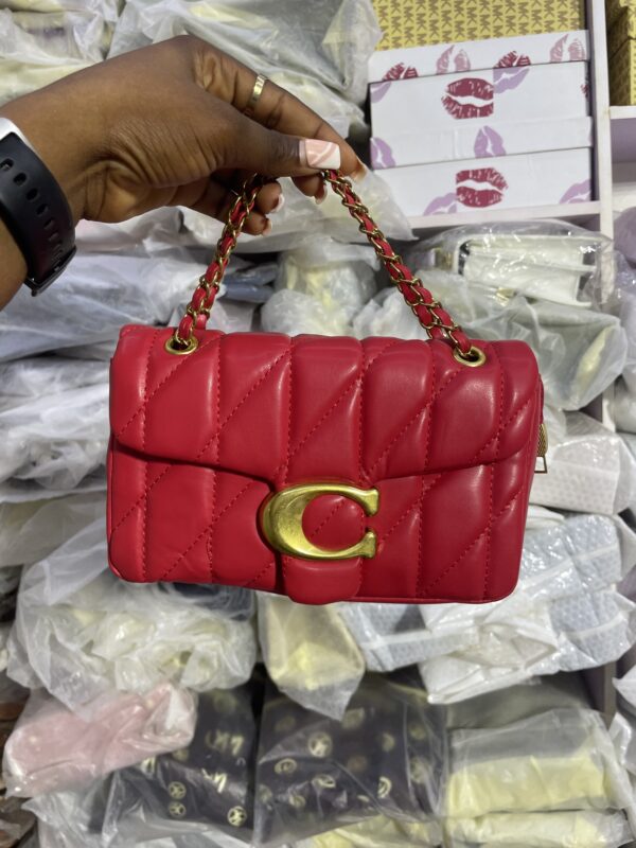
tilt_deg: -7.7
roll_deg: +3.4
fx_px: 637
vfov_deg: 67.3
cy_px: 424
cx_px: 318
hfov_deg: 53.1
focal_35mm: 26
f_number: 1.6
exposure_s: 1/100
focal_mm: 4.2
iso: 32
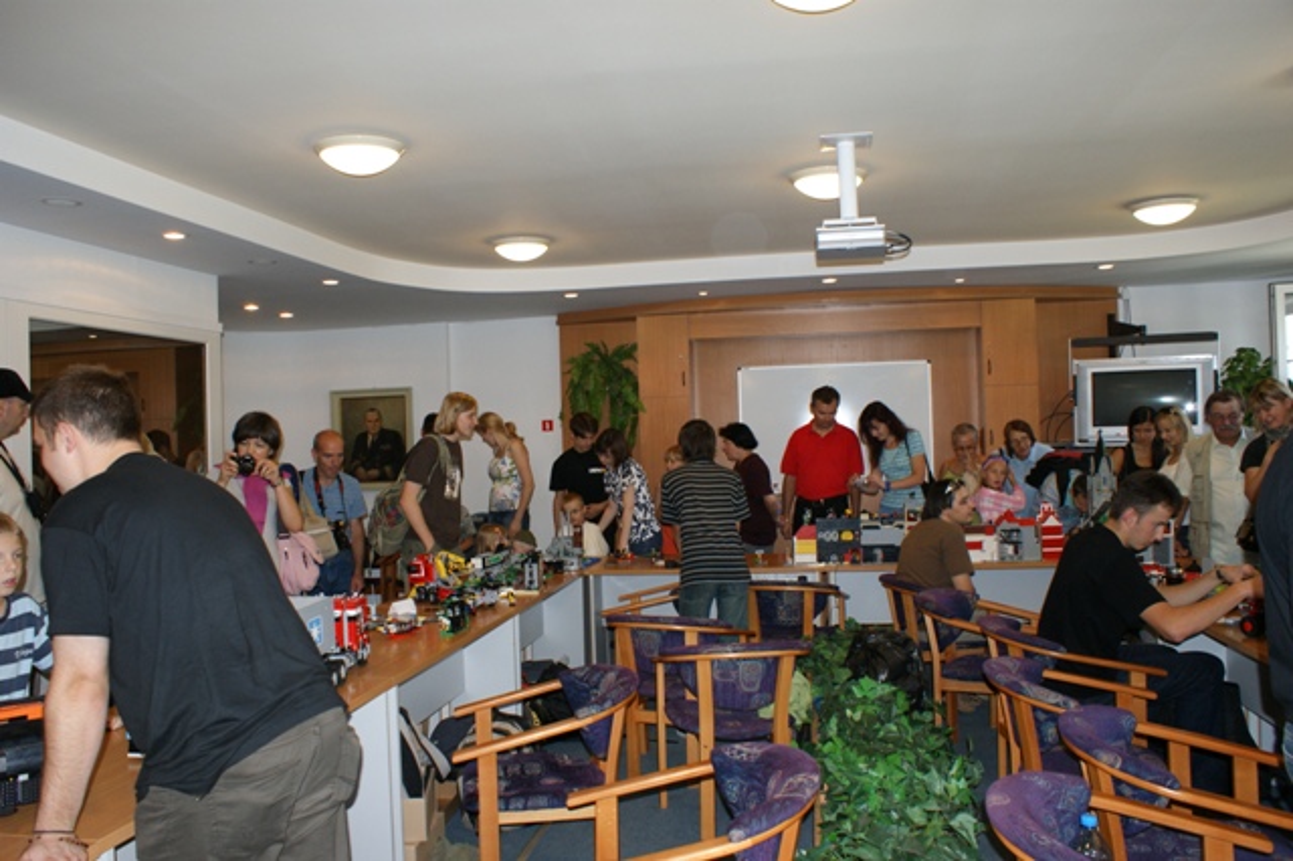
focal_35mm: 27
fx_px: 969
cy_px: 430
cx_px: 646
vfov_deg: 47.9
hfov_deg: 67.4
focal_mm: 18
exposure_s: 1/60
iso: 400
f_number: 5.6
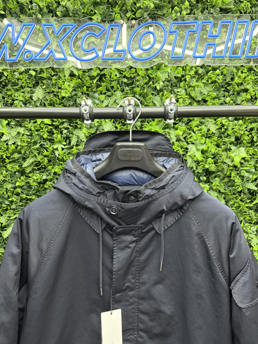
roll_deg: -0.5
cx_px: 129
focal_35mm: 24
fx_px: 239
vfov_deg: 71.6
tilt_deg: -6.0
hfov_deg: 56.8
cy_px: 172
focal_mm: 6.76
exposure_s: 1/60
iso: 640
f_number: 1.78
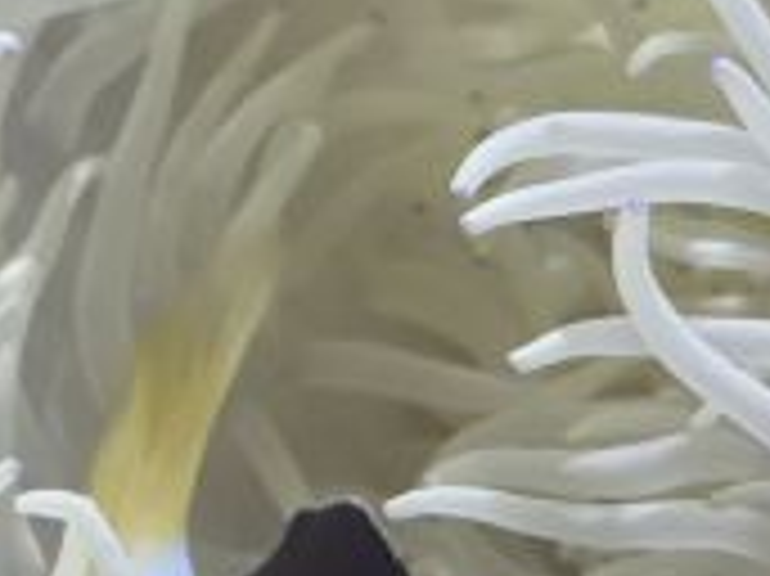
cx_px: 36
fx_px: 2934
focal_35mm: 132
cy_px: 412
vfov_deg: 11.2
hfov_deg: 14.7
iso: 640
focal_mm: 6.3
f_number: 1.7
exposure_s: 1/240
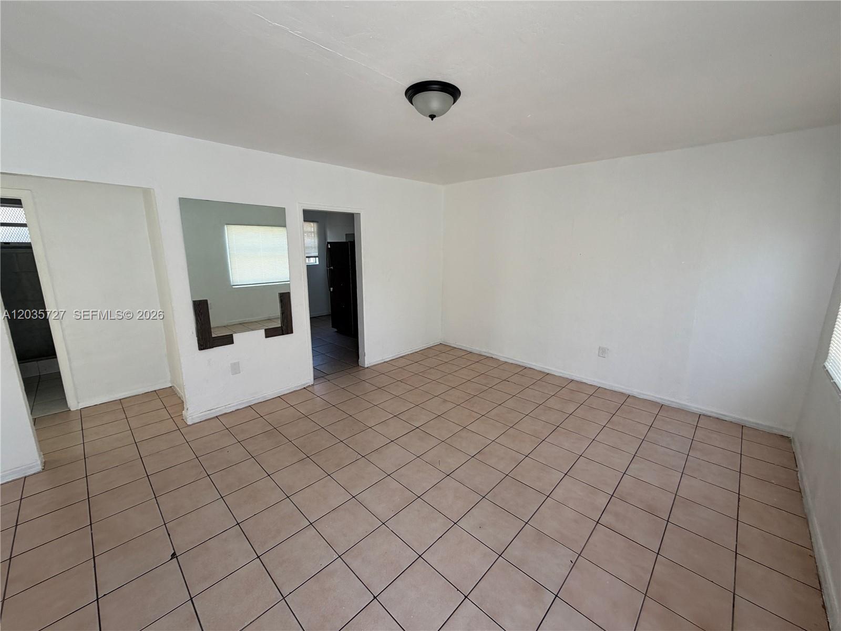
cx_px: 420
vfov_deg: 85.7
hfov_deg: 102.1
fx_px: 340
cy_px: 316
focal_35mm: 14
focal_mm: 2.22
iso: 80
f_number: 2.2
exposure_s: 1/121
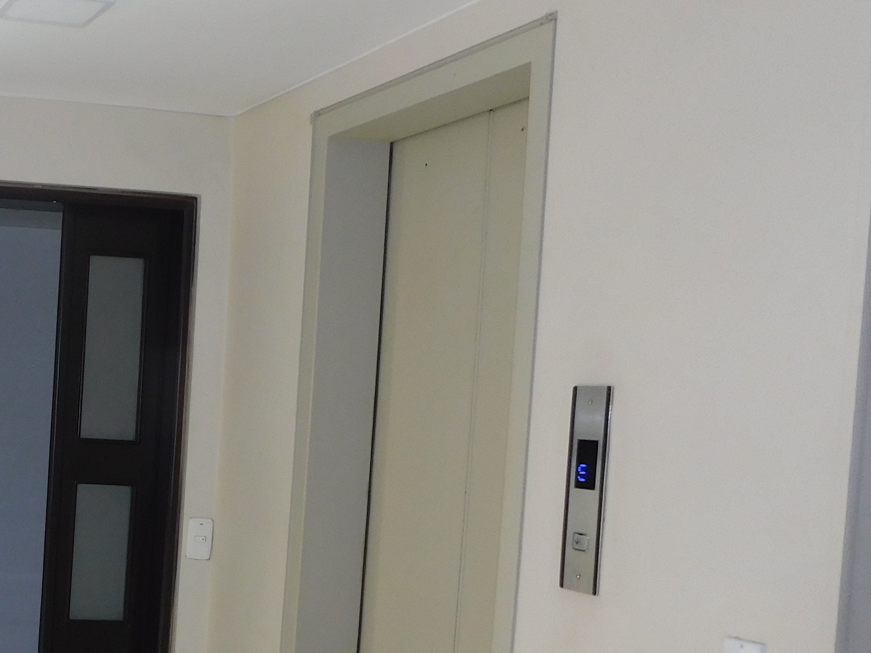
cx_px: -138
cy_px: 448
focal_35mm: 54
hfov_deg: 30.8
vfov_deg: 26.8
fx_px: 1359
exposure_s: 1/200
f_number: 3
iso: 125
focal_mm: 4
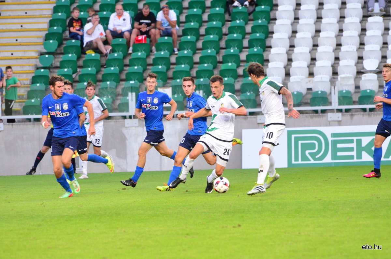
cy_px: 130
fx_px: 3577
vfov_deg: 4.1
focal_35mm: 330
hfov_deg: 6.3
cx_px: 196
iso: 3200
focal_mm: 220
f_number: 5.6
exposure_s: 1/400
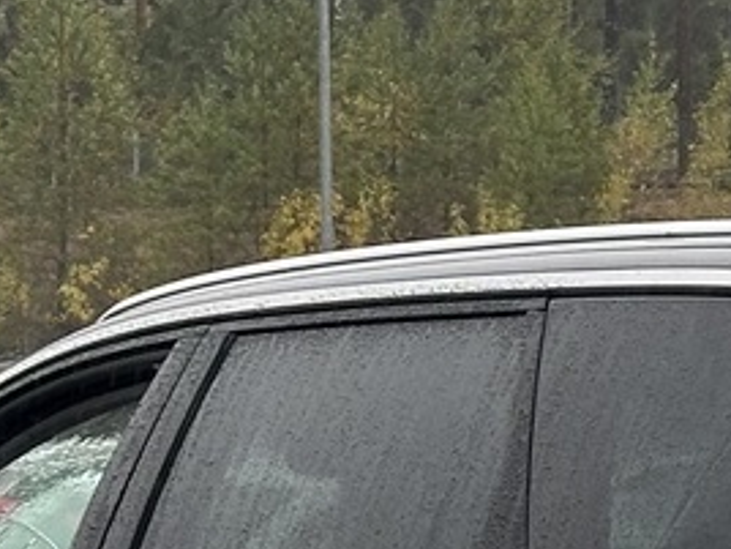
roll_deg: -0.3
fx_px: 5448
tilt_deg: -2.1
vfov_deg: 5.7
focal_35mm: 258
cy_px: 748
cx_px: 706
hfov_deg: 7.6
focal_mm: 6.86
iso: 50
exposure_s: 1/220
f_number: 1.78
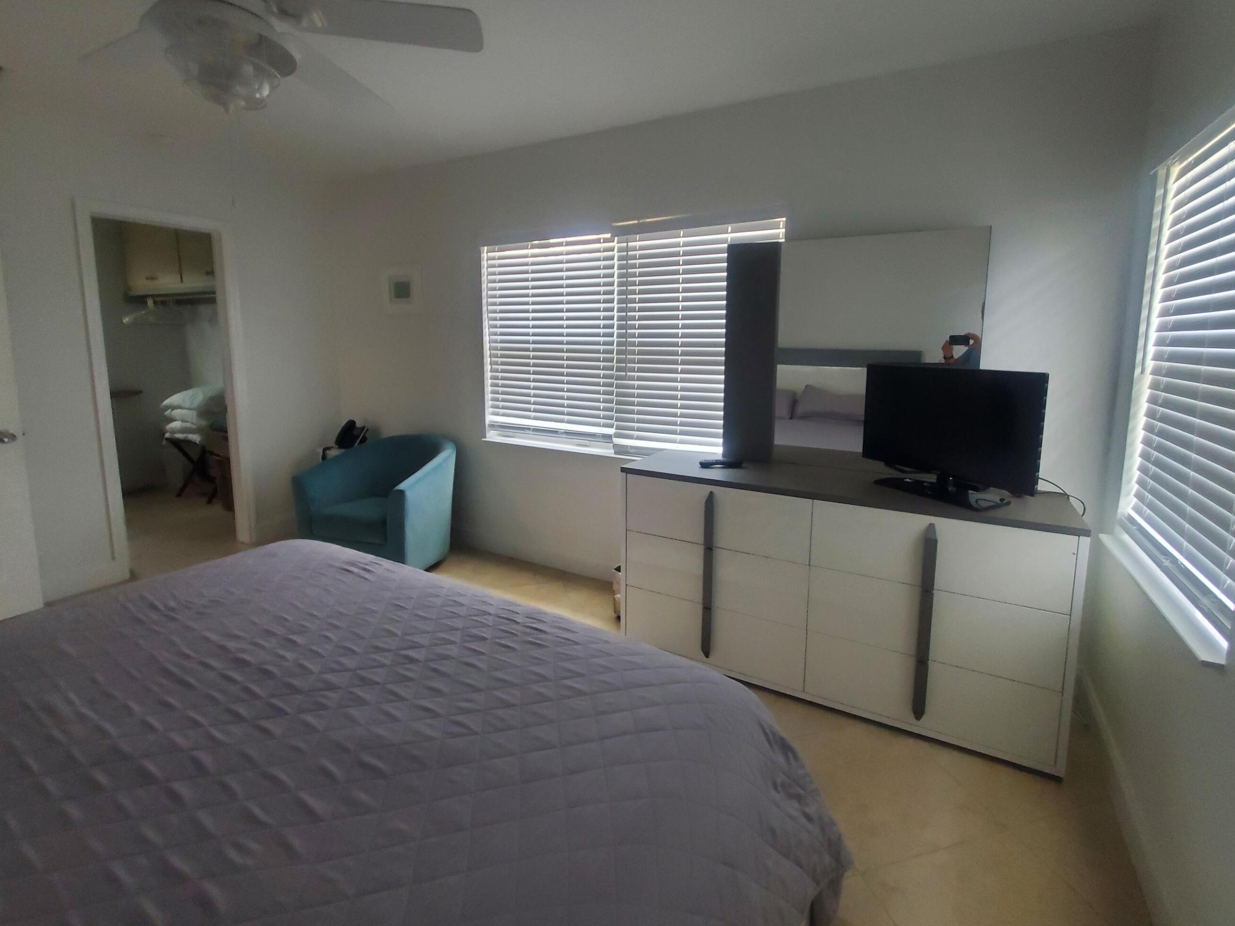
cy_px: 408
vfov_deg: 81.4
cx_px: 647
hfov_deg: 98.1
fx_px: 535
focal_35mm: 15
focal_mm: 1.8
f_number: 2.2
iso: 250
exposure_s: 1/50
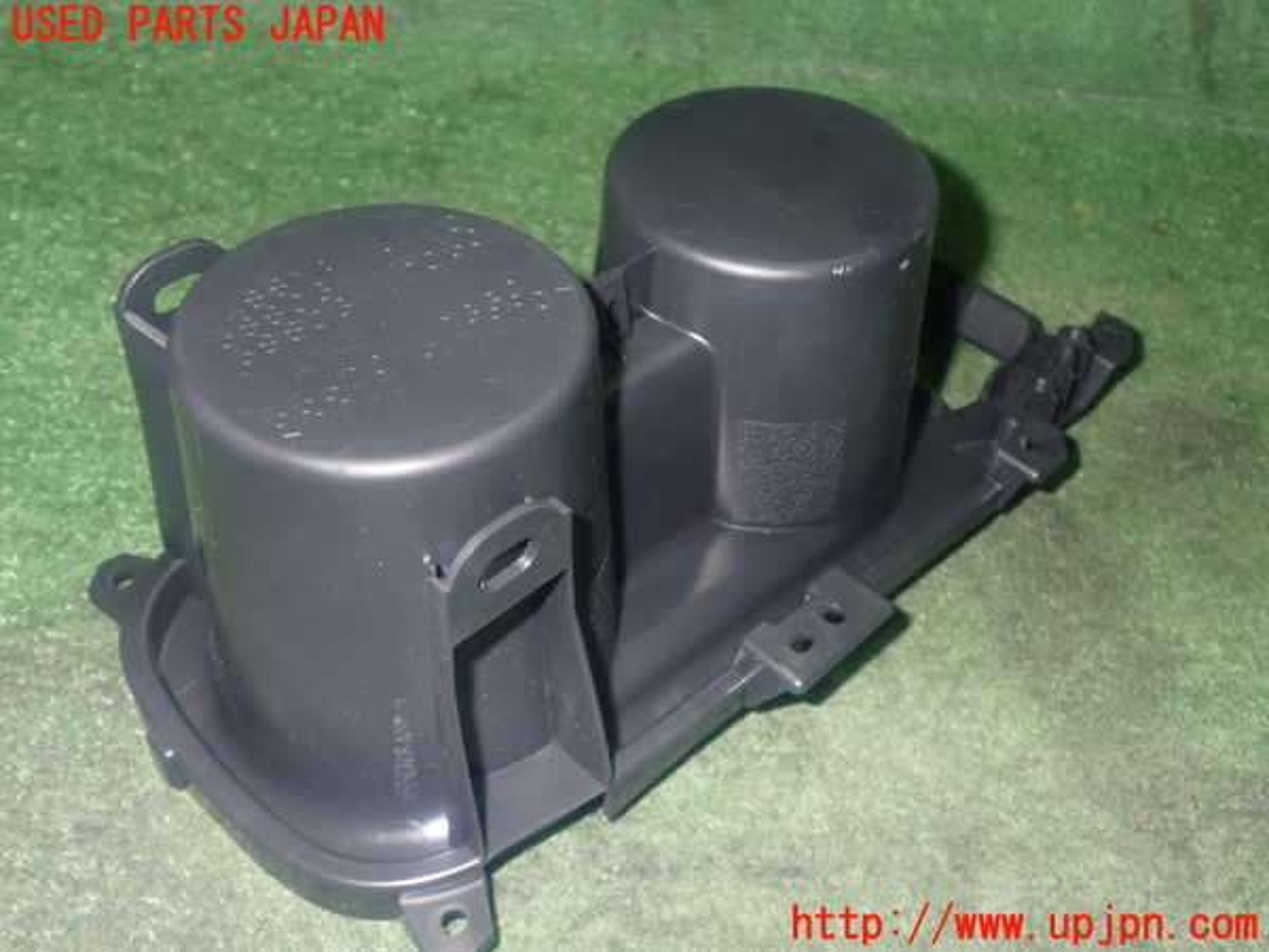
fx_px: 1393
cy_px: 476
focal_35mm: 38
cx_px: 634
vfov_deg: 37.7
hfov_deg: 49.0
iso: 800
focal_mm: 6.83
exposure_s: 1/40
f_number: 8
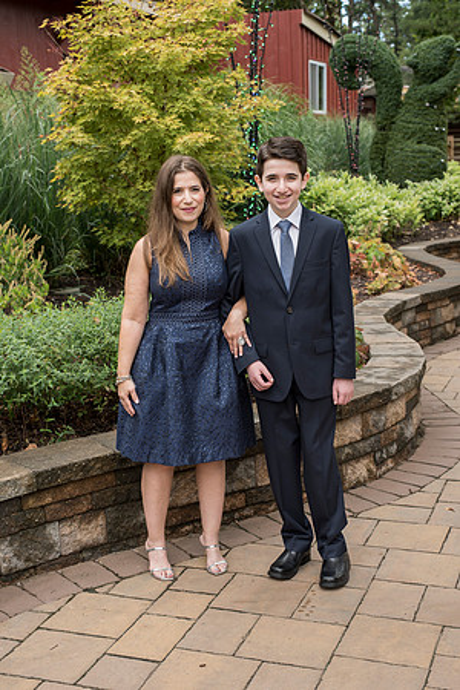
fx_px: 958
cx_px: 230
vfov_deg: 39.6
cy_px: 345
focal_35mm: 50
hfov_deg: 27.0
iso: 200
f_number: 5.6
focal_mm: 50
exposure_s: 1/125
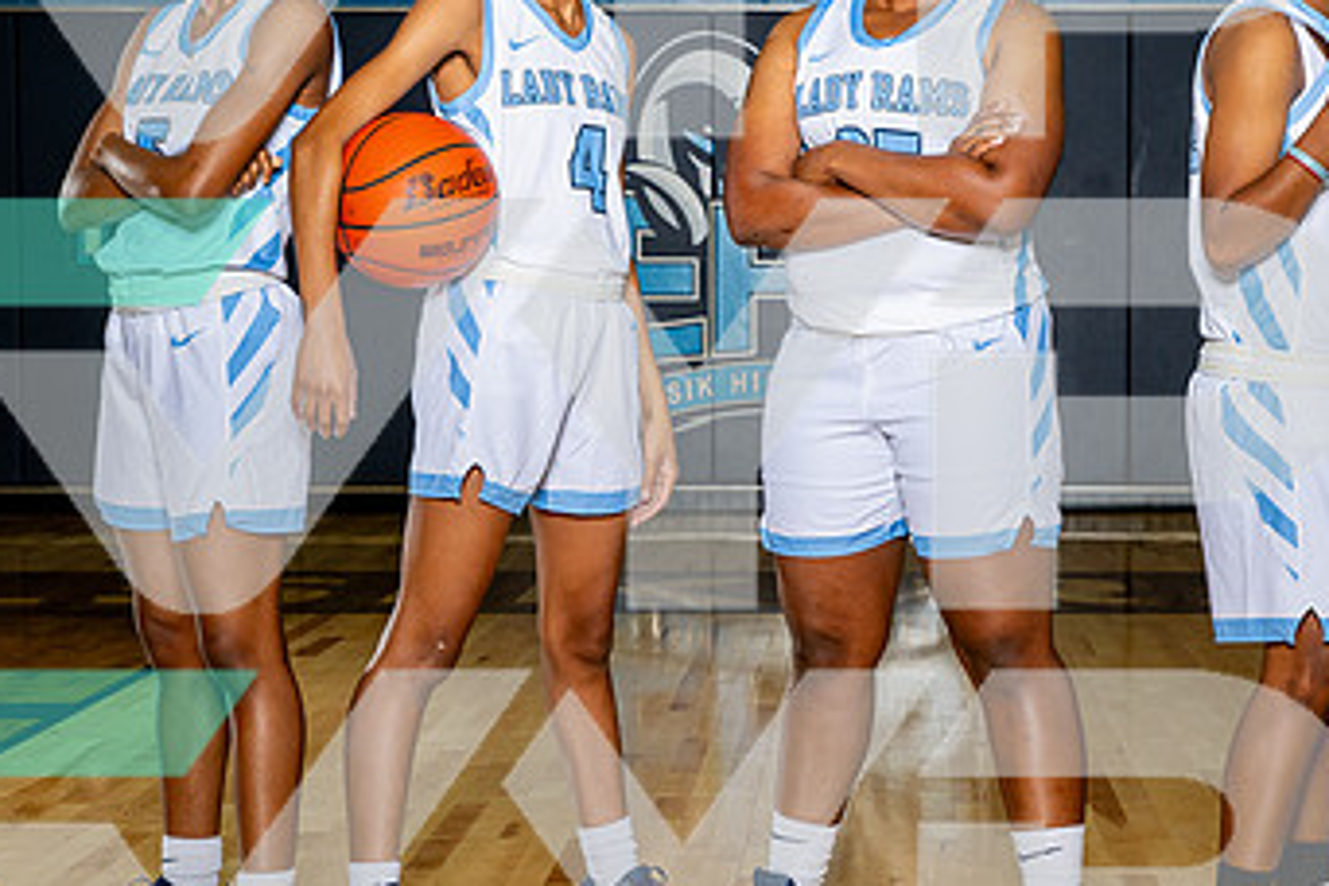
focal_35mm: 91
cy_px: 402
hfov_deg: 22.3
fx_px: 3359
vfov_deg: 15.0
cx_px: 837
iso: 400
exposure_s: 1/160
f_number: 7.1
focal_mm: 52
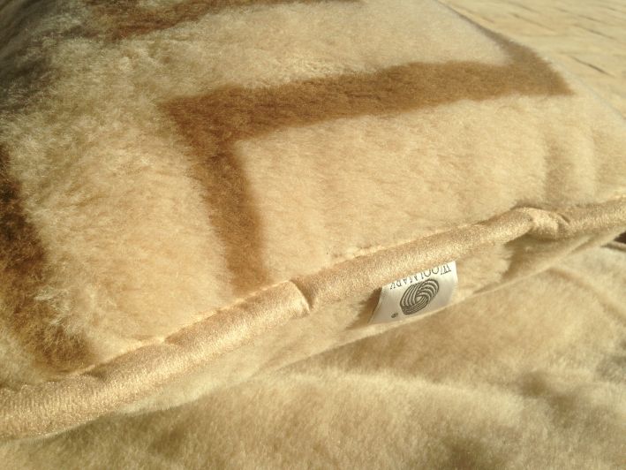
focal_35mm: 33
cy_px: 235
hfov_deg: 55.3
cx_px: 313
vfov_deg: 43.0
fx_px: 597
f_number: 2.4
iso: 50
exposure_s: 1/1178
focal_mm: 4.13
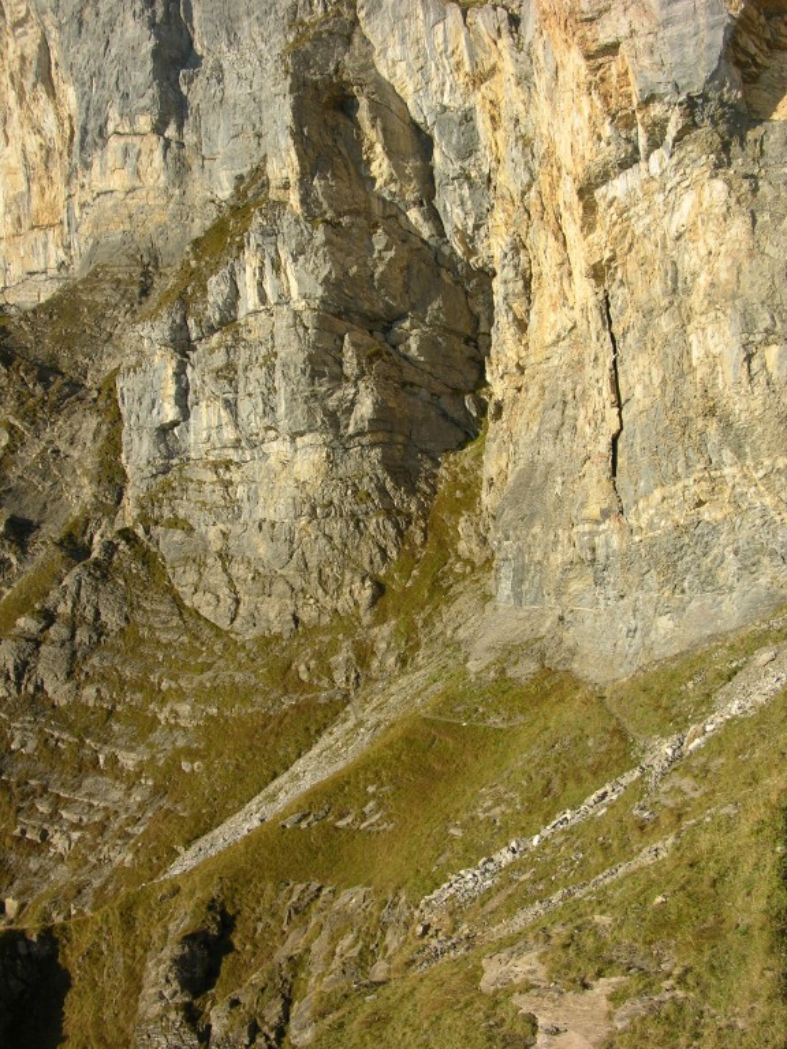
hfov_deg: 40.7
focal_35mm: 35
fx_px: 1061
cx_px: 394
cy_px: 524
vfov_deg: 52.6
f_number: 5
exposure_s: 1/185
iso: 50
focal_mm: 8.9
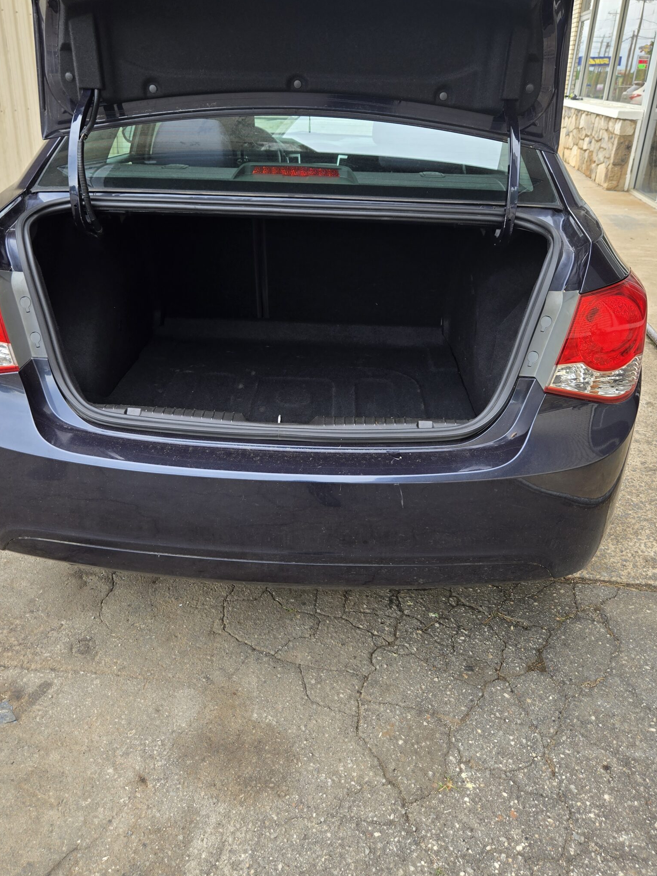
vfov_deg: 61.6
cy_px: 403
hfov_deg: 48.2
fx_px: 734
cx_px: 313
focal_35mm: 29
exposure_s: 1/180
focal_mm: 5.4
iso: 32
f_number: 1.8
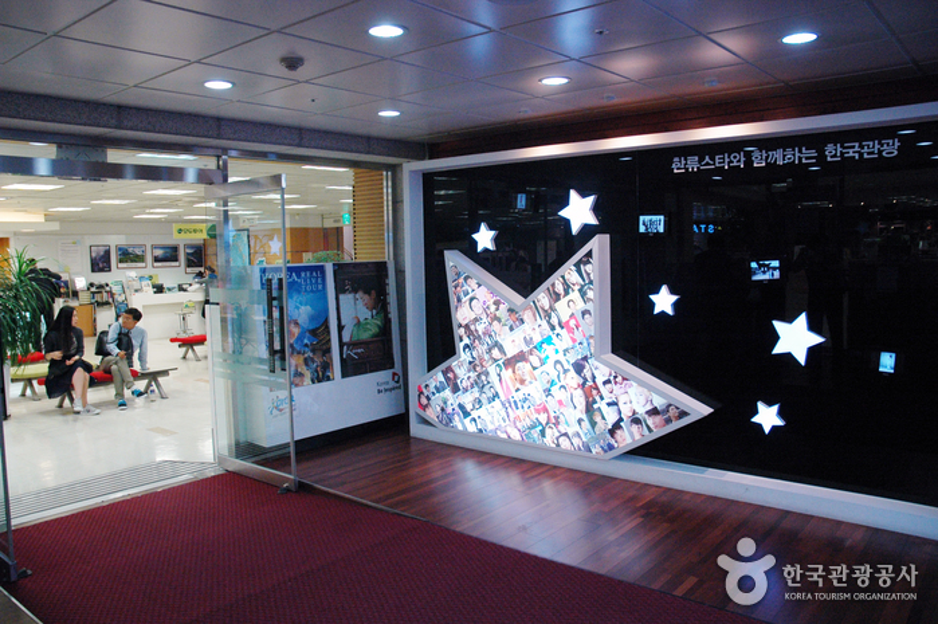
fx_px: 703
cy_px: 312
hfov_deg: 67.4
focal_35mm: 27
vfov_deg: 47.9
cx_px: 469
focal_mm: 18
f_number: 5
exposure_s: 1/100
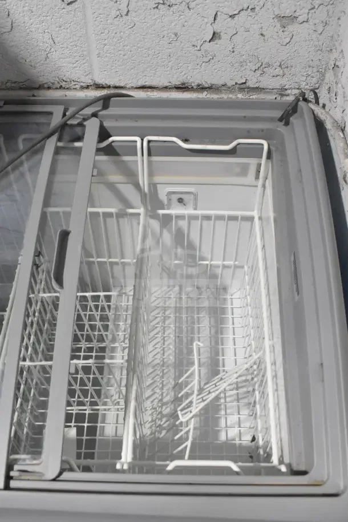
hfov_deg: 36.9
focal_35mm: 36
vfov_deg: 53.1
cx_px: 174
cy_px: 261
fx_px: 522
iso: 6400
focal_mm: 24
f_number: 6.3
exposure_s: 1/250
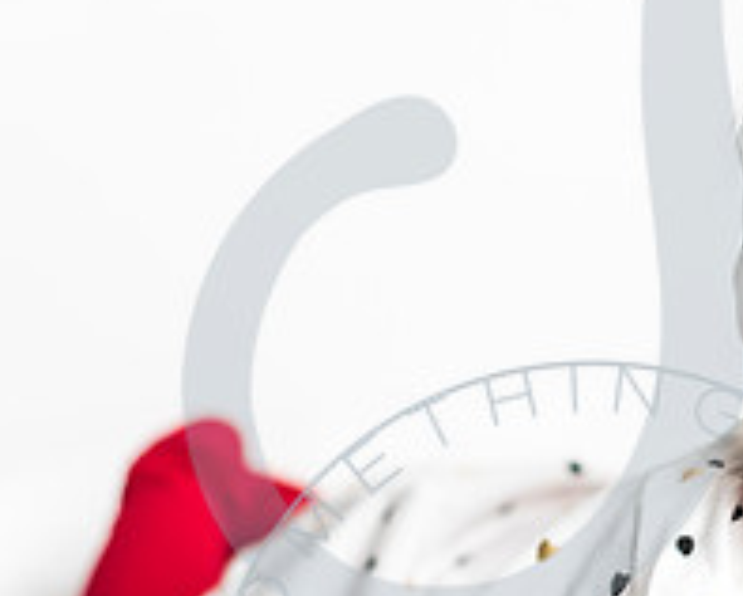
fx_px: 3038
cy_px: 432
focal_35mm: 138
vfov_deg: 11.2
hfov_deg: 13.7
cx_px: 781
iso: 64
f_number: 2.8
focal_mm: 50
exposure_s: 1/200
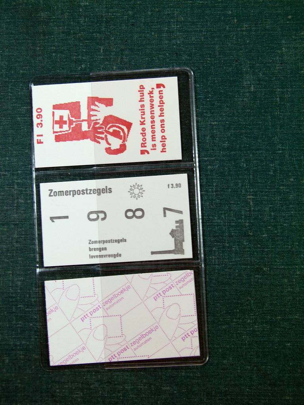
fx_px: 703
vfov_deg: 32.2
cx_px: 152
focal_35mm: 60
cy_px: 202
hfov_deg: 24.4
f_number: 3.6
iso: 100
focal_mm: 10.8
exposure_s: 1/100
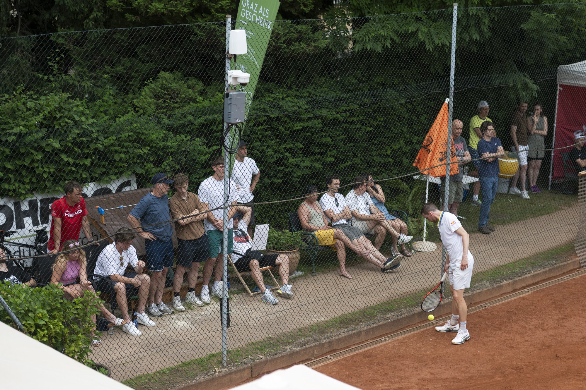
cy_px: 211
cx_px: 317
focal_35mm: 76
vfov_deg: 18.0
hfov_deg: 26.8
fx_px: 1231
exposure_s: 1/800
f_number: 2.8
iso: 400
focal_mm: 70
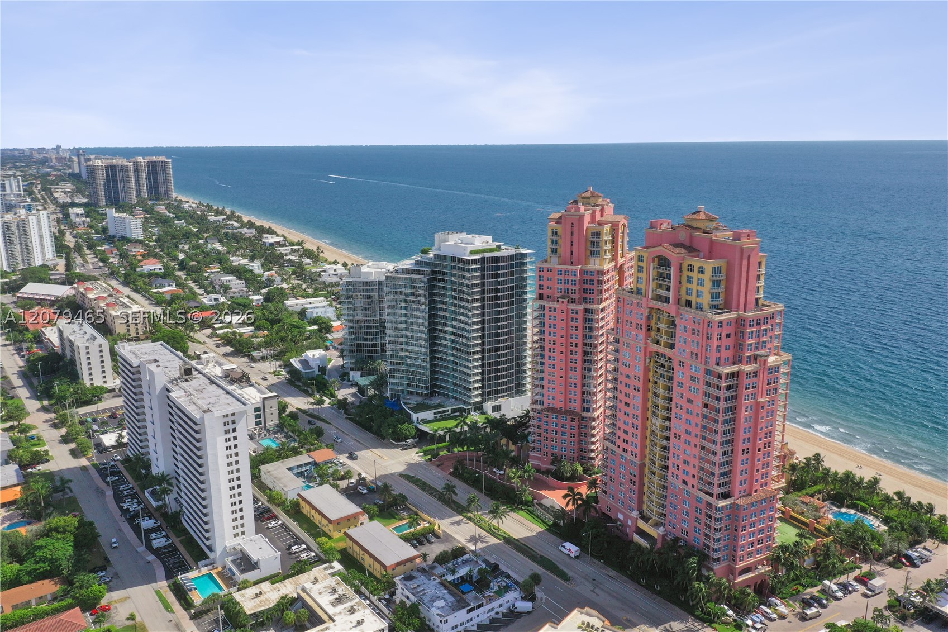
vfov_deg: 46.4
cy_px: 316
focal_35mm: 28
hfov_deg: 65.5
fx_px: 737
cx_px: 474
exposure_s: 1/640
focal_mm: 10.26
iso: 100
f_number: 6.3
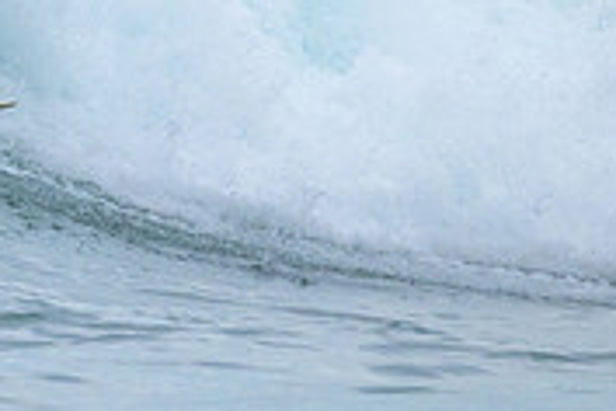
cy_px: -106
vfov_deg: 0.7
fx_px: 34716
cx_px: -219
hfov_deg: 1.0
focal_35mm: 2029
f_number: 11
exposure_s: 1/1250
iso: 3200
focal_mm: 620
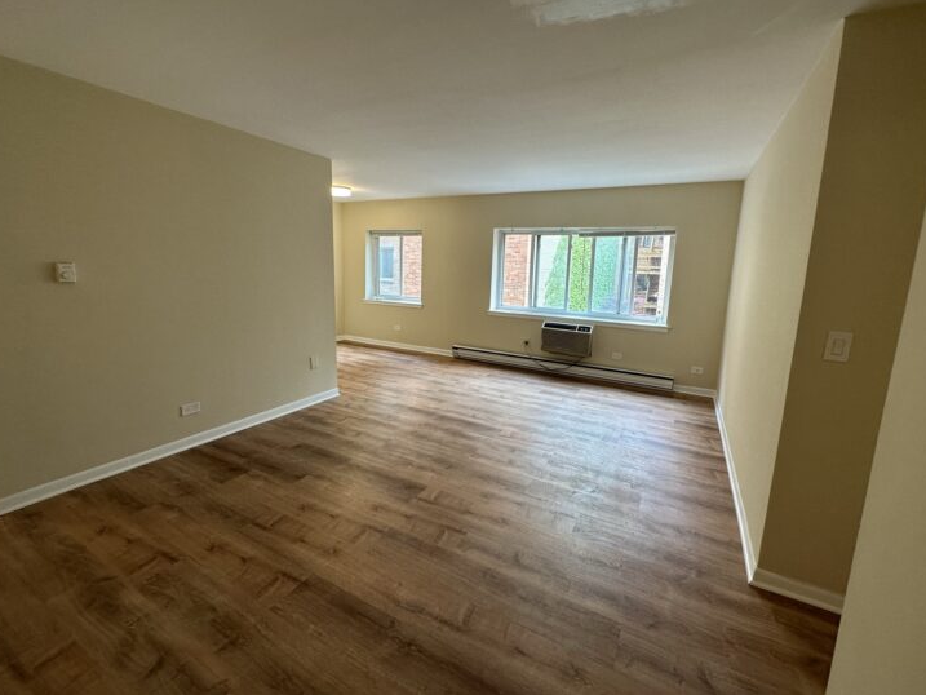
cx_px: 479
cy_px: 327
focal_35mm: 15
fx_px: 401
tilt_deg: -9.7
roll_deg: -2.0
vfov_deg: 81.7
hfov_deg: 98.1
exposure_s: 1/120
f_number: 2.2
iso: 100
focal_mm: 2.22
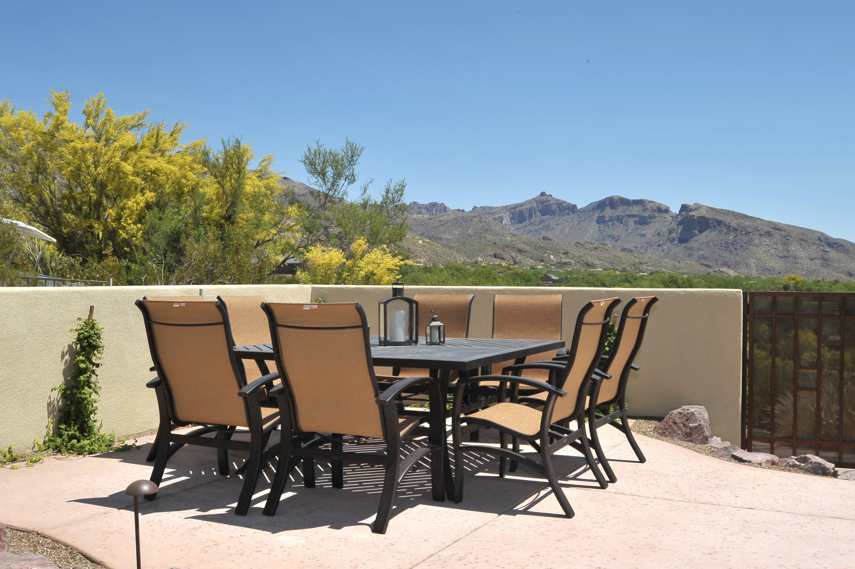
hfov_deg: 54.5
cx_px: 428
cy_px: 284
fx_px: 831
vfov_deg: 37.8
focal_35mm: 35
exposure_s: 1/320
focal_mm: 35
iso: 250
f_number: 16
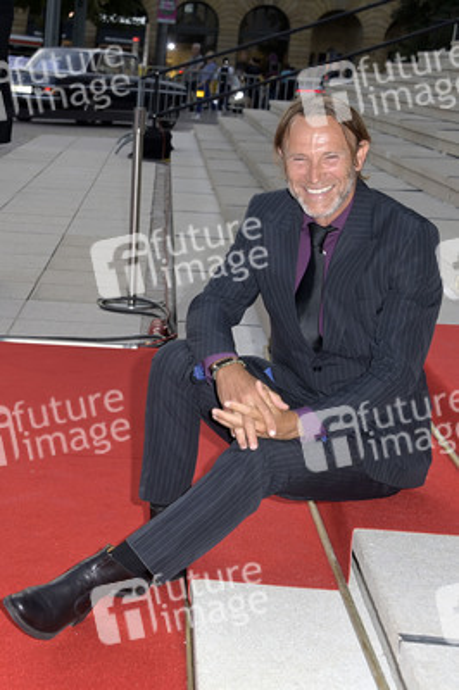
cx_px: 230
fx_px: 1054
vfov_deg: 36.3
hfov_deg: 24.6
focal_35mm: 55
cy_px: 345
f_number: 6.3
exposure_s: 1/250
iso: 800
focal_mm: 55
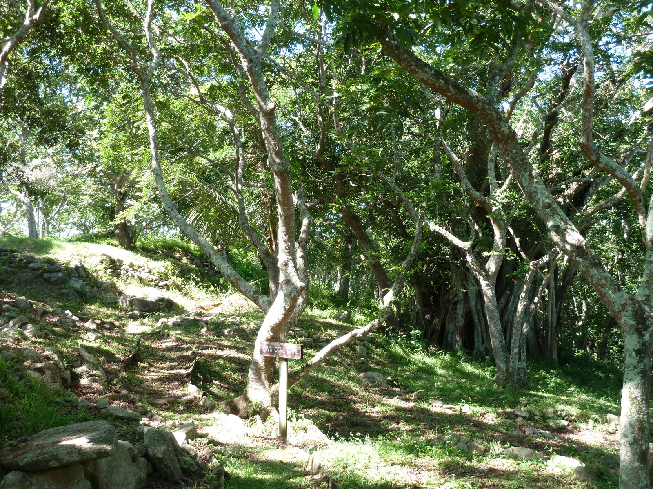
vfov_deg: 32.9
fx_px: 830
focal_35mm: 44
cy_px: 244
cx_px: 326
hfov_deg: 42.9
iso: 80
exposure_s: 1/50
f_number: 3.7
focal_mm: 7.3
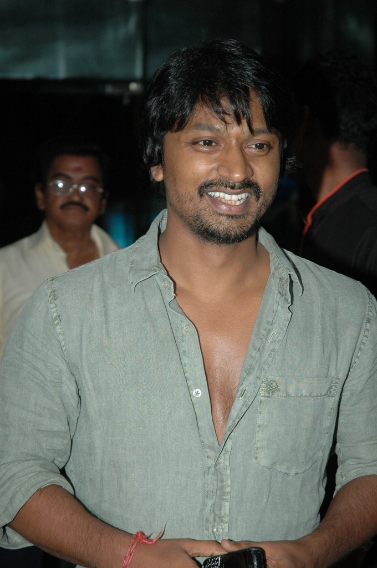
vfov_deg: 19.5
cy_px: 284
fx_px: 1654
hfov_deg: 13.0
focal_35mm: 105
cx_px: 188
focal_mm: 70
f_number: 5
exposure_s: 1/125
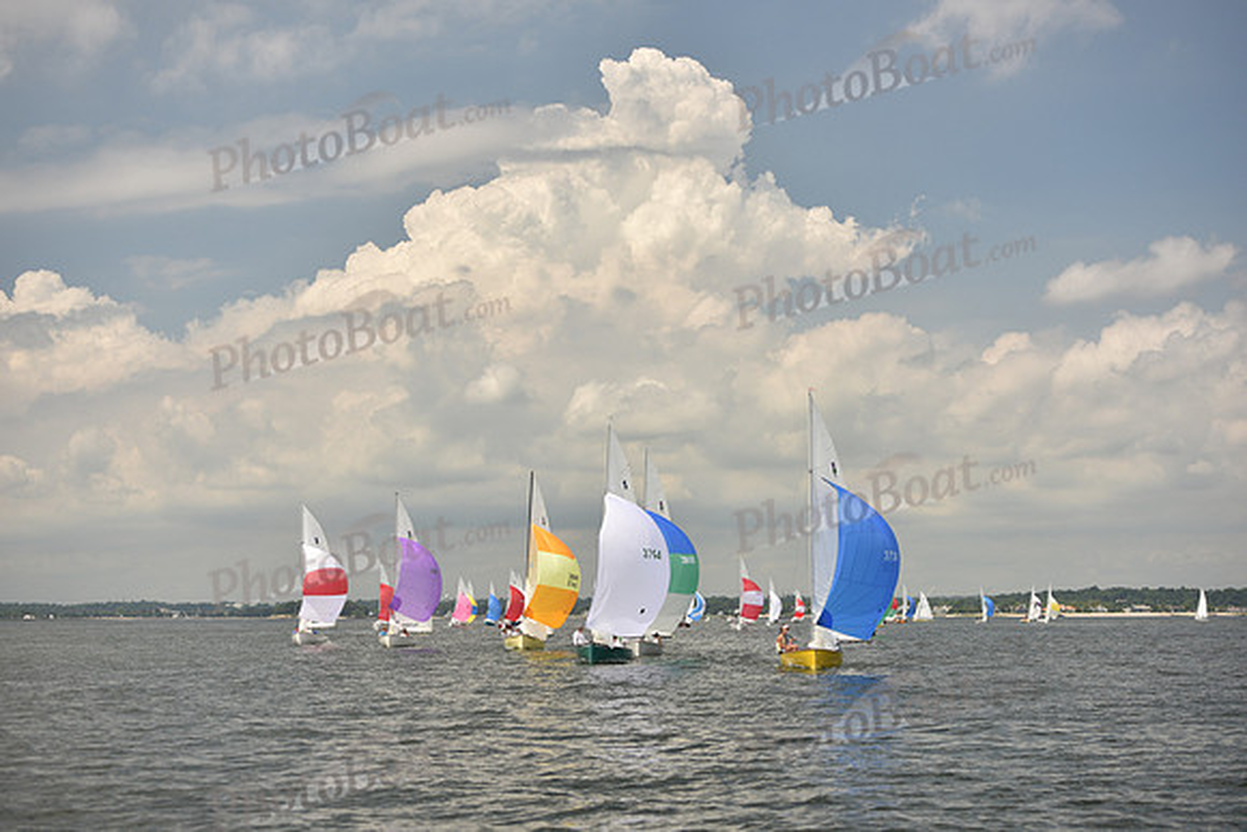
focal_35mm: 70
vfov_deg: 19.5
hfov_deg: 28.8
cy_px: 416
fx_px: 2425
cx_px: 624
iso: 250
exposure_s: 1/1600
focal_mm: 70
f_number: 4
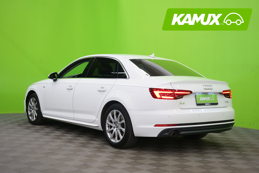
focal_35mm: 49
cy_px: 86
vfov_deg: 27.5
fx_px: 353
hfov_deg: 40.3
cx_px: 130
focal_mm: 49
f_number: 5
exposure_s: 1/8
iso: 400
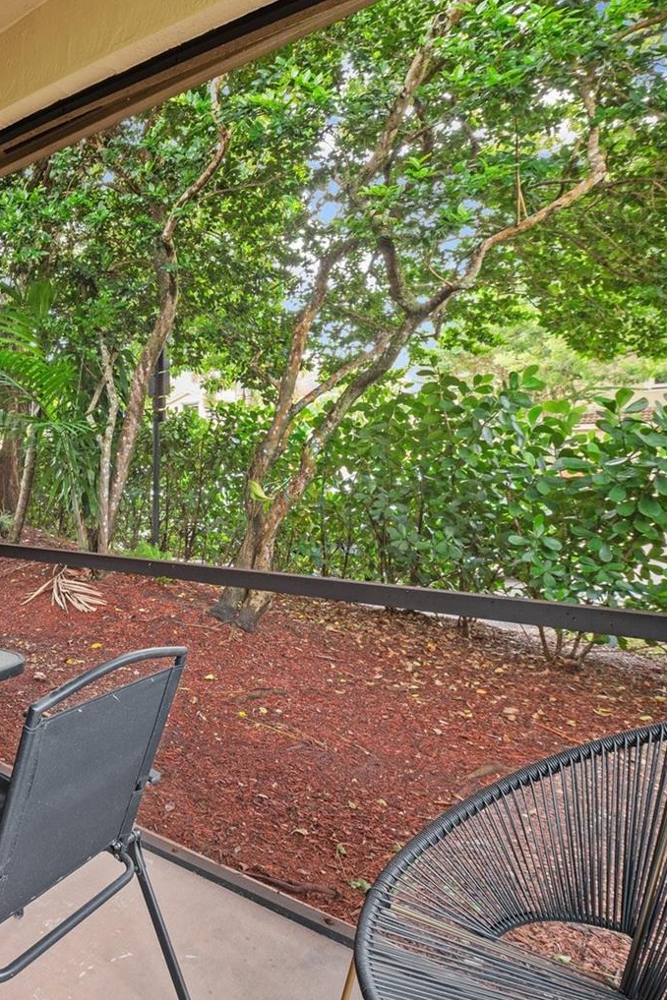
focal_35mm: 22
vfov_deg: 78.6
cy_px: 502
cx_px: -12
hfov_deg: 46.9
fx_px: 611
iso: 200
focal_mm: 14
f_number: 8
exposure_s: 3
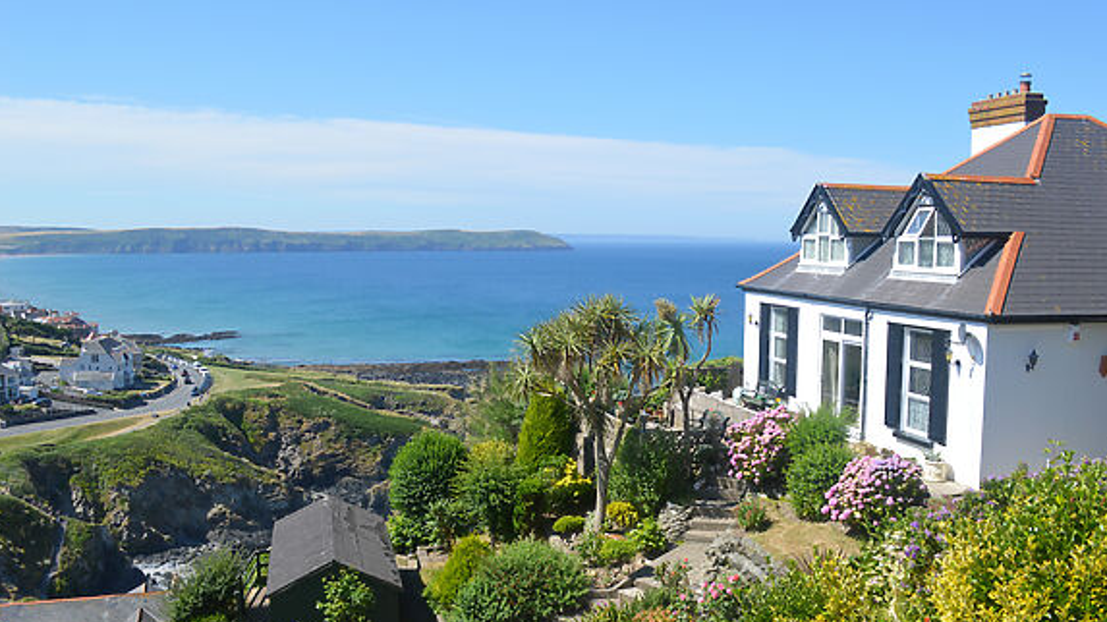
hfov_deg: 56.6
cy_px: 343
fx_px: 1027
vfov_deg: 33.7
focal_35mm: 35
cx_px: 554
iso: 100
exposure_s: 1/250
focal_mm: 22
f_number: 8
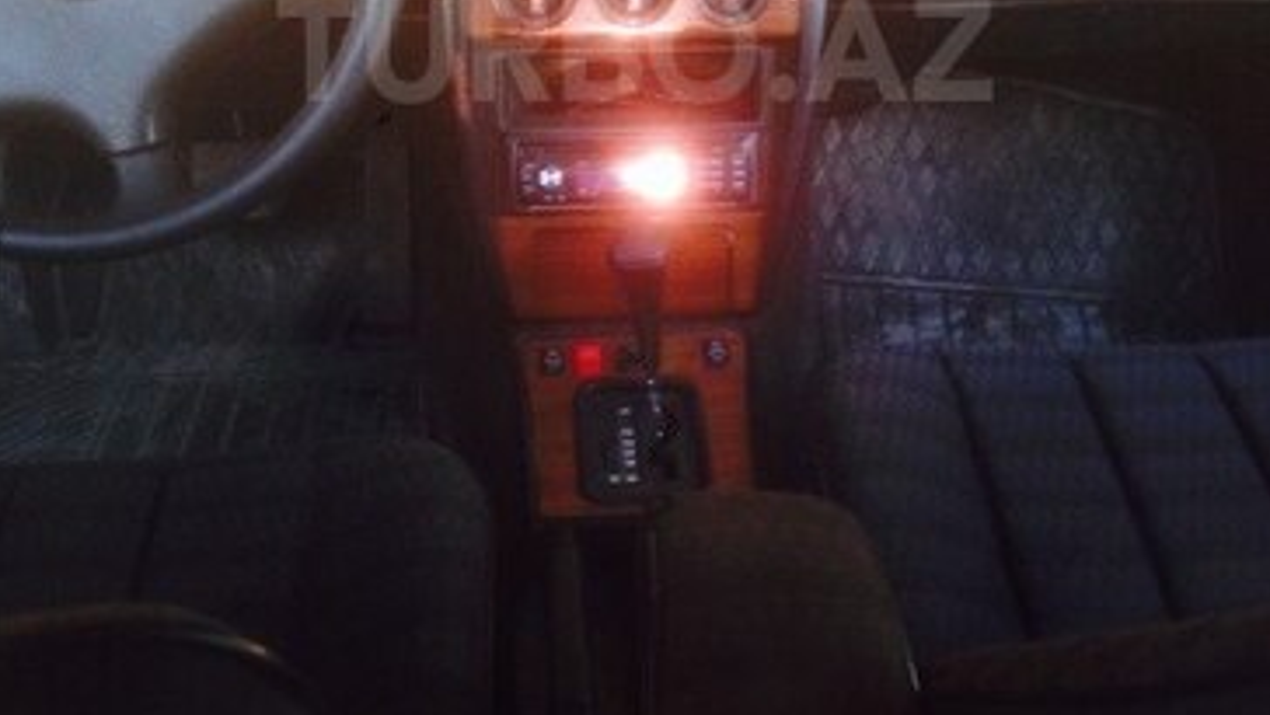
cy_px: 49
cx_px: 635
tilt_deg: -7.5
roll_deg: -4.1
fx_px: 1651
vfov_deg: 23.7
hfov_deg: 42.1
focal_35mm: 49
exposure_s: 1/20
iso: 100
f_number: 2.4
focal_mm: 4.12
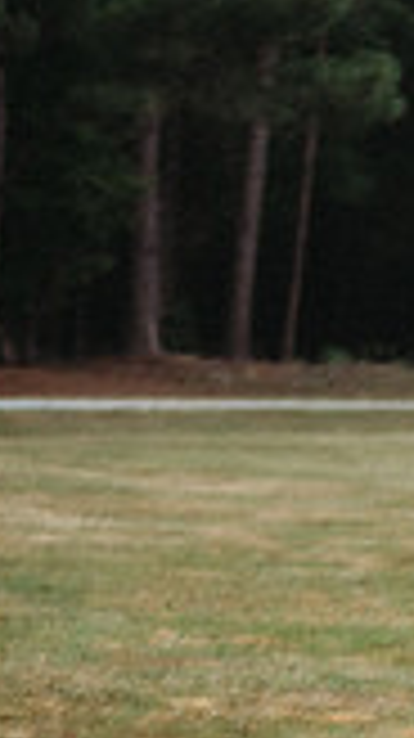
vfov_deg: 8.3
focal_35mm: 260
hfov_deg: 4.5
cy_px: 578
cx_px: 1202
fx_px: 5085
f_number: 2.8
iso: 1000
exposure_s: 1/250
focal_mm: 70
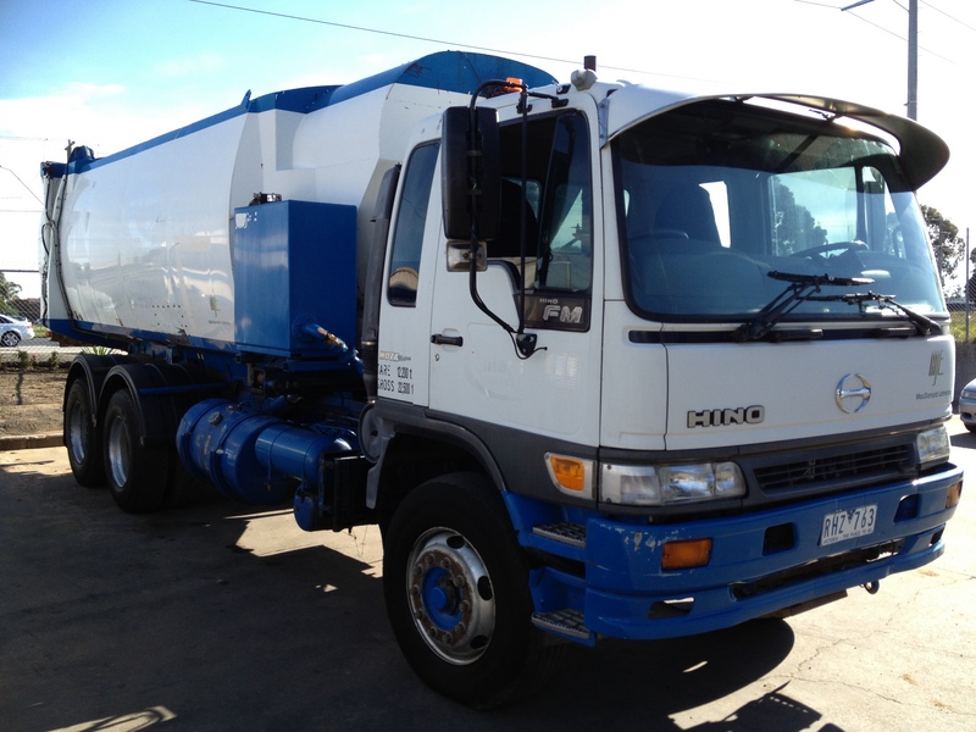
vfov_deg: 40.7
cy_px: 366
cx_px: 488
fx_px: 987
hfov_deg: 52.6
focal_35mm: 35
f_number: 2.4
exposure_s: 1/657
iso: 50
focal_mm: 4.28
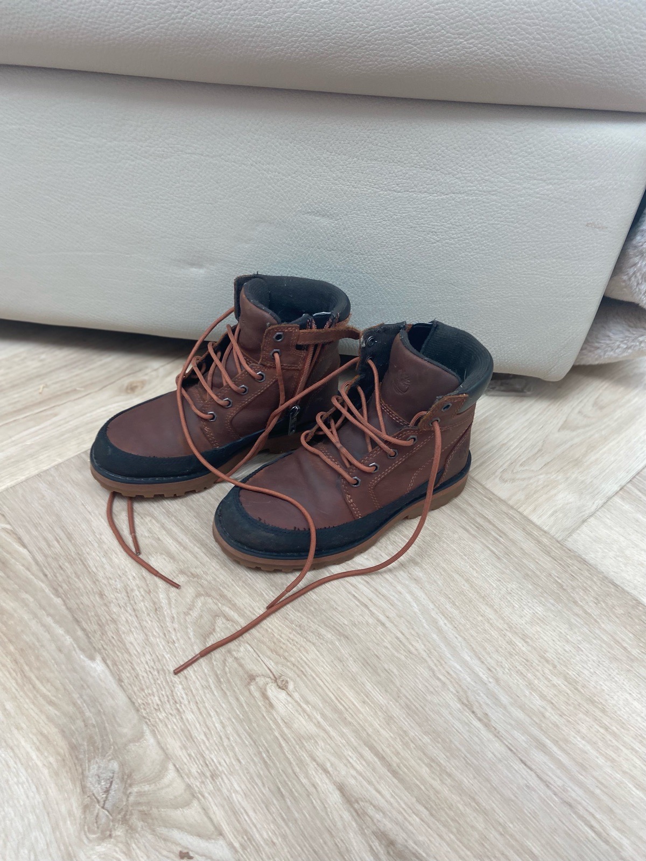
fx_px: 647
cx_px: 323
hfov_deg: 53.1
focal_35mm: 26
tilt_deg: -45.1
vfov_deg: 67.3
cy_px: 430
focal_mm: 4.25
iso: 40
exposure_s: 1/122
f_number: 1.8
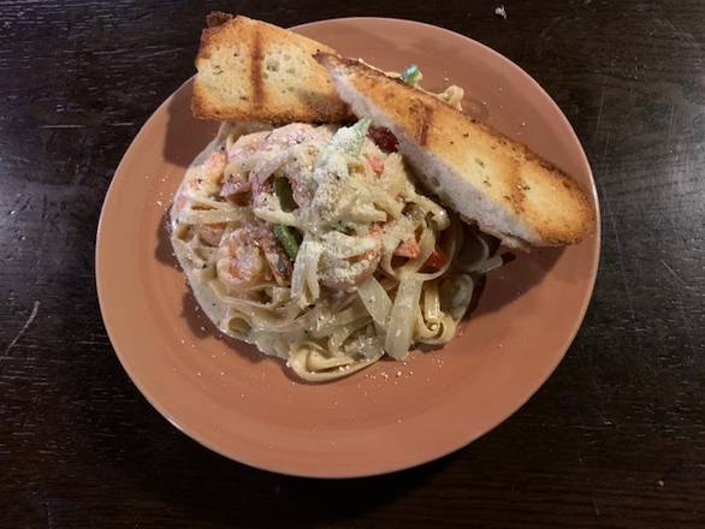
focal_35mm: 26
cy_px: 264
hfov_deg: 67.3
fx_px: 530
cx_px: 352
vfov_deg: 53.1
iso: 640
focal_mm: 4.25
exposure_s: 1/24
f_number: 1.8
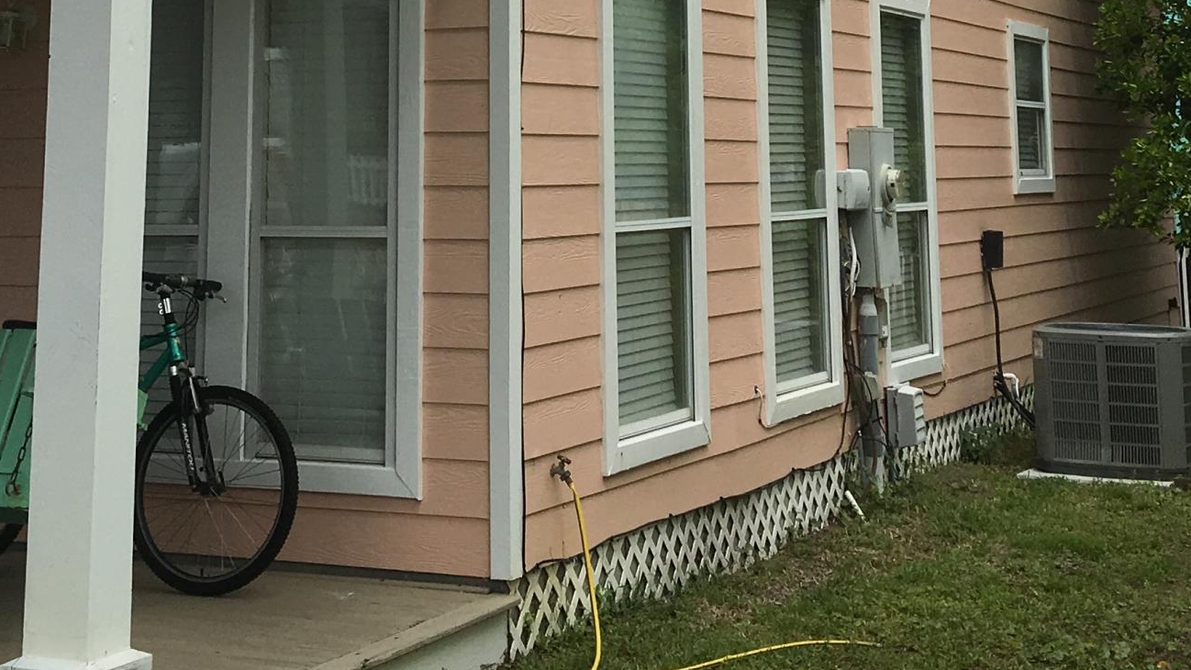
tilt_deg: +12.1
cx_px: 506
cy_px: -279
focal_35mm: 73
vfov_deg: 15.5
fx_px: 2305
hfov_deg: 28.9
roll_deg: +0.8
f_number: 2.2
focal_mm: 4.15
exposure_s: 1/1923
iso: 25
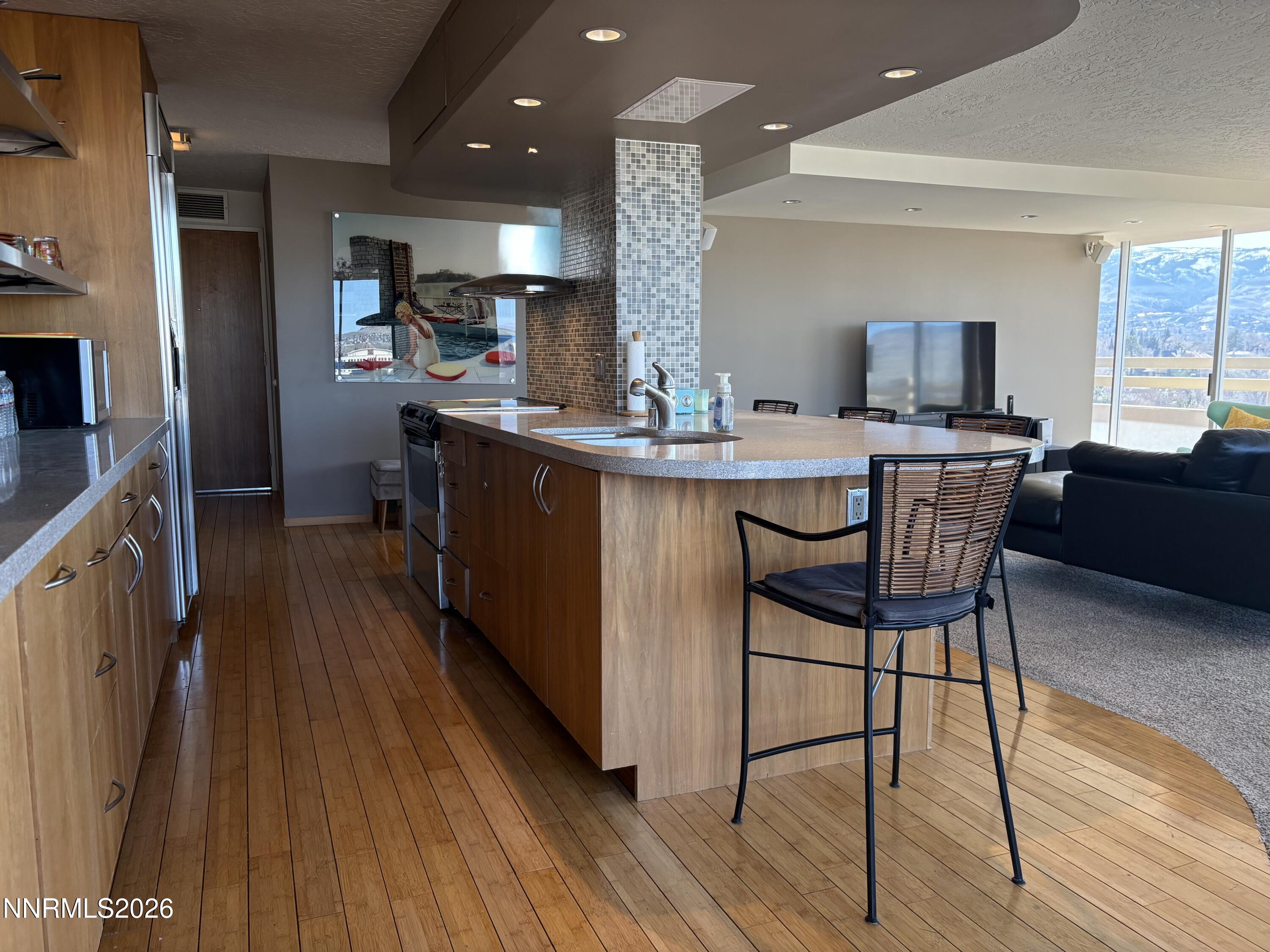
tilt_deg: -7.1
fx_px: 954
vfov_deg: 53.1
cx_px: 635
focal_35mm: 26
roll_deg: +0.9
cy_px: 476
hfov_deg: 67.3
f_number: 1.6
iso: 125
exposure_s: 1/235
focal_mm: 5.96
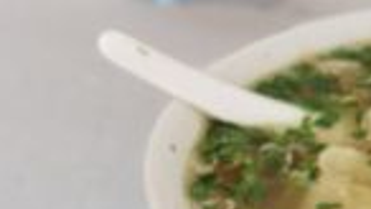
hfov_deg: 11.6
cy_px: 507
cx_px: 330
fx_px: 1819
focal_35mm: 185
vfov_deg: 6.3
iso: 160
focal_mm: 6.71
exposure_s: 1/100
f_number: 4
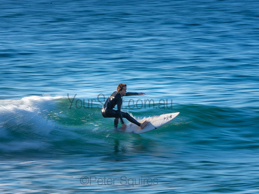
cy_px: 97
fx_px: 4760
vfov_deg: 2.3
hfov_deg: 3.1
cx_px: 119
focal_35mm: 636
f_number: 22
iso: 100
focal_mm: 390
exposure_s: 1/25
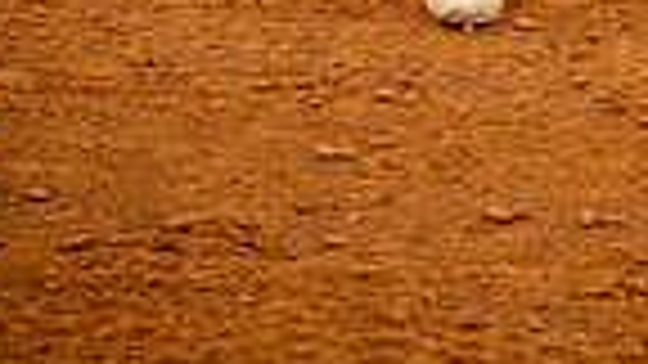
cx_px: 468
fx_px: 2251
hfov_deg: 16.3
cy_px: -526
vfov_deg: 8.4
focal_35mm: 131
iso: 200
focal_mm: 40
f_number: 6.3
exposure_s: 1/250
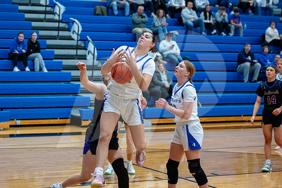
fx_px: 720
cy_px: 65
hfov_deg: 22.1
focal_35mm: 92
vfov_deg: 14.9
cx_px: 98
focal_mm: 70
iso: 6400
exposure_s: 1/1000
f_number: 2.8
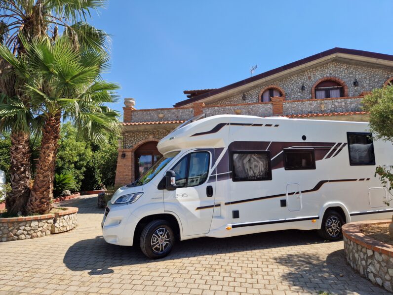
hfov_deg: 73.9
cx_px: 196
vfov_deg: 58.9
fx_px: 261
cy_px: 148
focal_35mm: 23
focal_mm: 5.4
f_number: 1.8
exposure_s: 1/1212
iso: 50
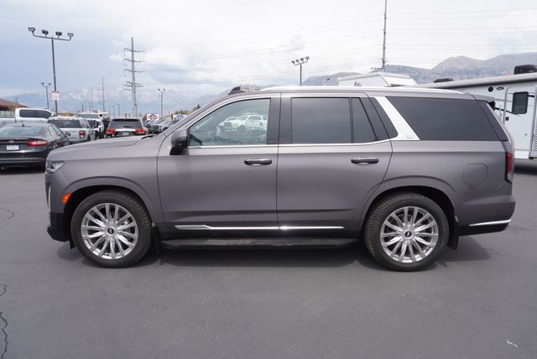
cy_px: 180
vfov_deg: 53.2
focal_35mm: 24
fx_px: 358
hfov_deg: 73.7
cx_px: 268
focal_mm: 16
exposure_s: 1/250
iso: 100
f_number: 8
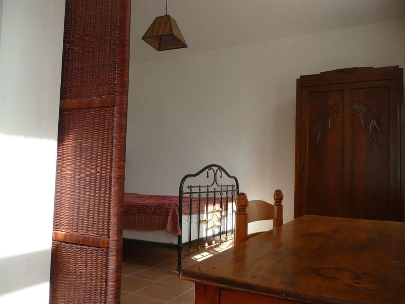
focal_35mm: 28
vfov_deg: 49.7
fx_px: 328
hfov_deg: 63.4
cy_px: 152
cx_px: 202
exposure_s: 1/125
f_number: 3.3
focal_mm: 4.6
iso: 100
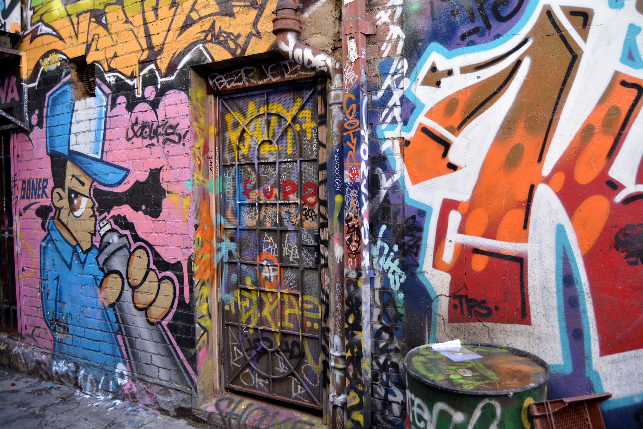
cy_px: 214
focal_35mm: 27
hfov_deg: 67.4
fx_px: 482
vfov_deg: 47.9
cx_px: 322
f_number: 4.5
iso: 400
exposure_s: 1/80
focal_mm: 18
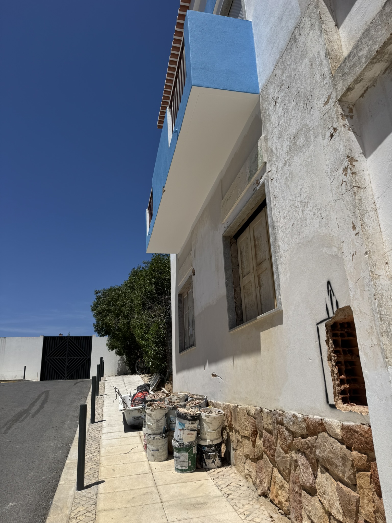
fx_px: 362
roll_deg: +2.6
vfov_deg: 71.6
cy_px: 262
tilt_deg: +18.3
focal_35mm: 24
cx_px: 196
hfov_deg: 56.8
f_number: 1.78
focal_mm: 6.76
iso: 80
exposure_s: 1/9009
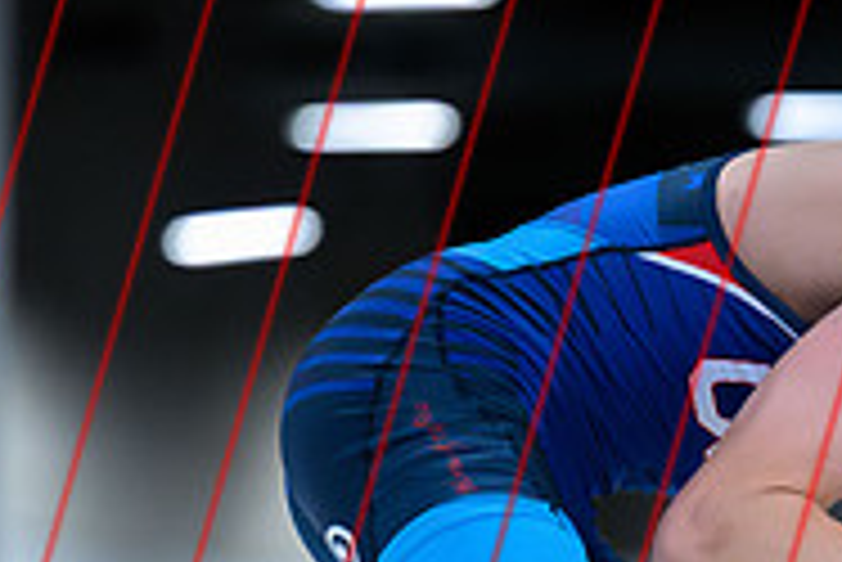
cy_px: 865
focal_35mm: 404
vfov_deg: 3.4
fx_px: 9456
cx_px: 946
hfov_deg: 5.1
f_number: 2.8
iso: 11400
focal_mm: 104
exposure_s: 1/800
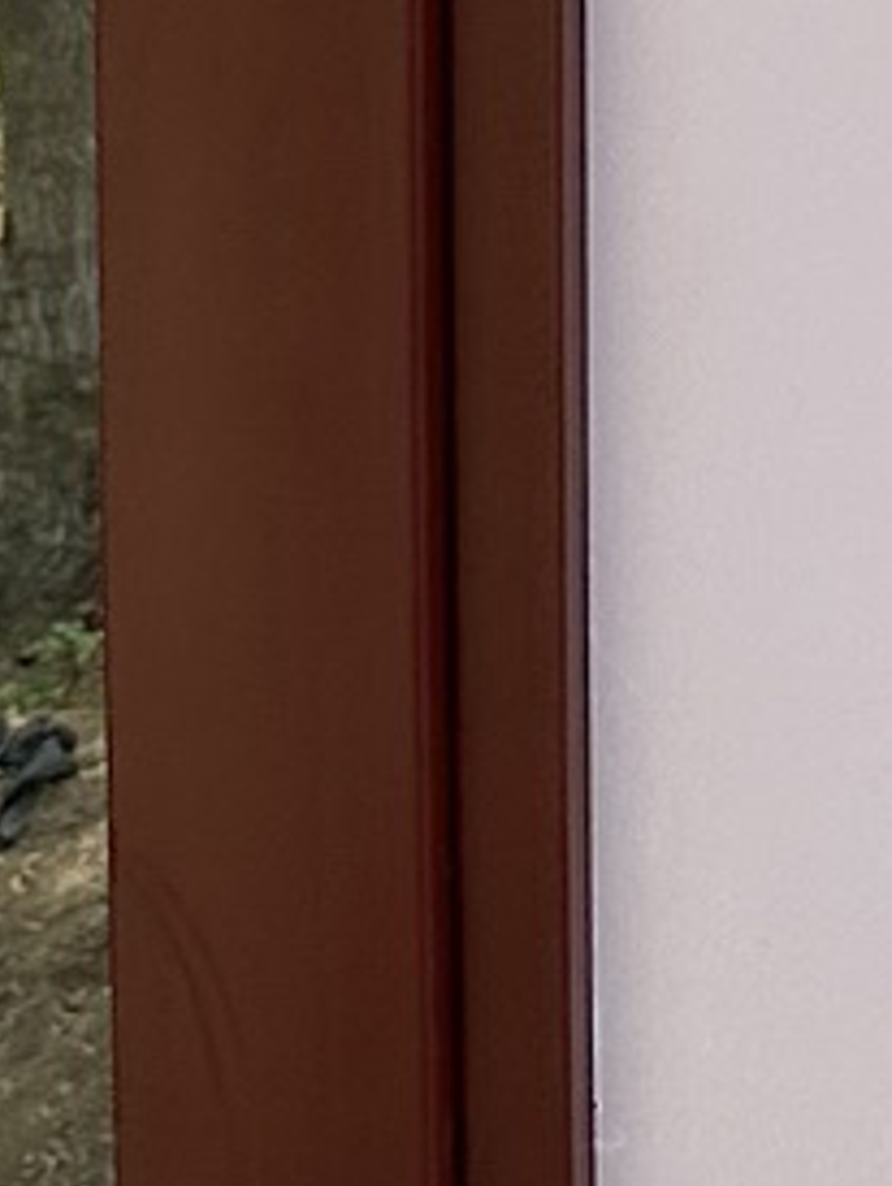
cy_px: -1554
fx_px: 6003
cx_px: 2117
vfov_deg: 10.0
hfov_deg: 7.9
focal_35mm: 175
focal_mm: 6.86
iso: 80
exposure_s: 1/1357
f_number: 1.78
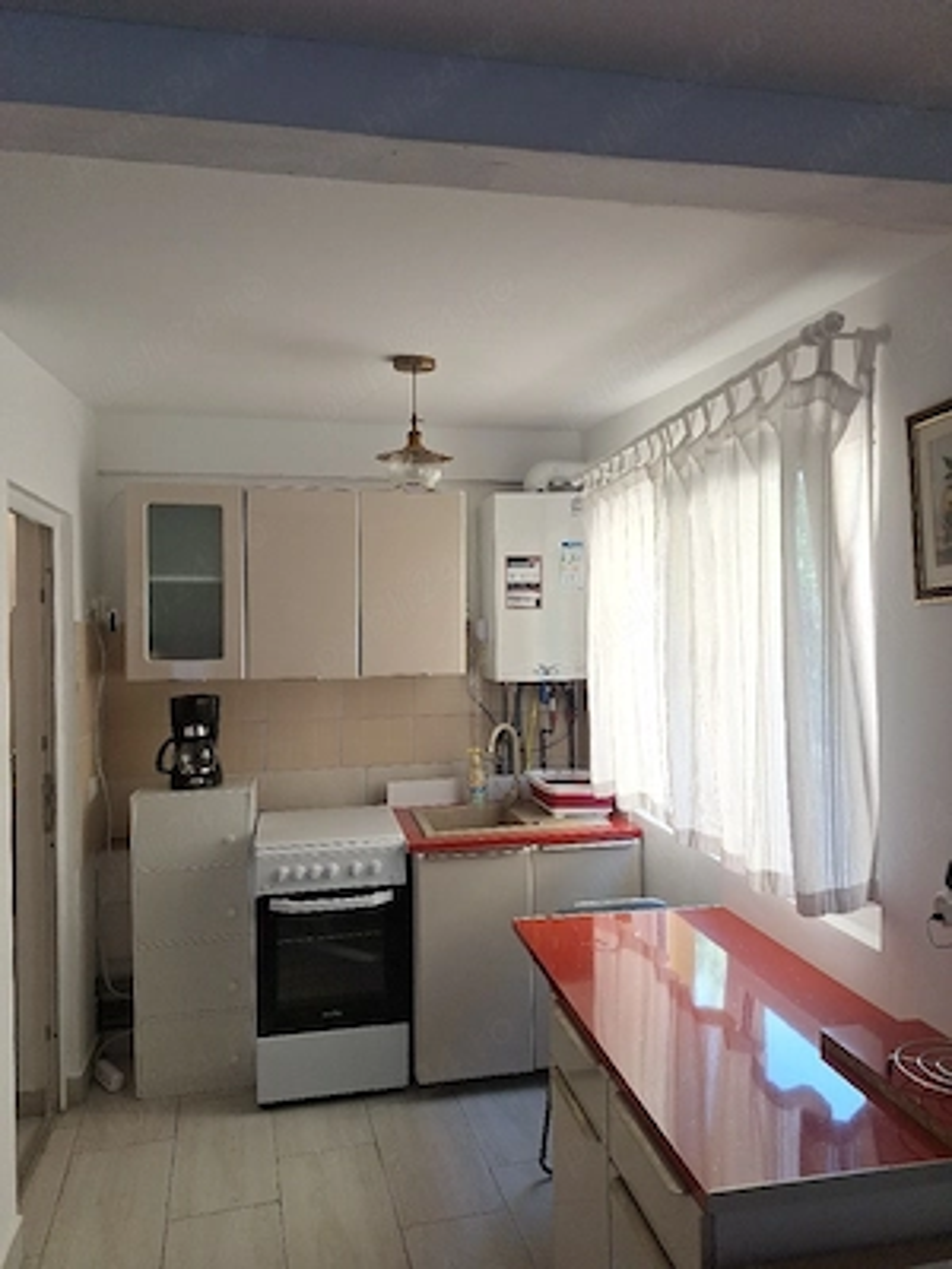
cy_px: 634
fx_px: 843
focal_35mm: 23
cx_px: 476
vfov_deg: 73.9
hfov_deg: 58.9
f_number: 1.8
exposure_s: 1/100
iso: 40
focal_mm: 5.54
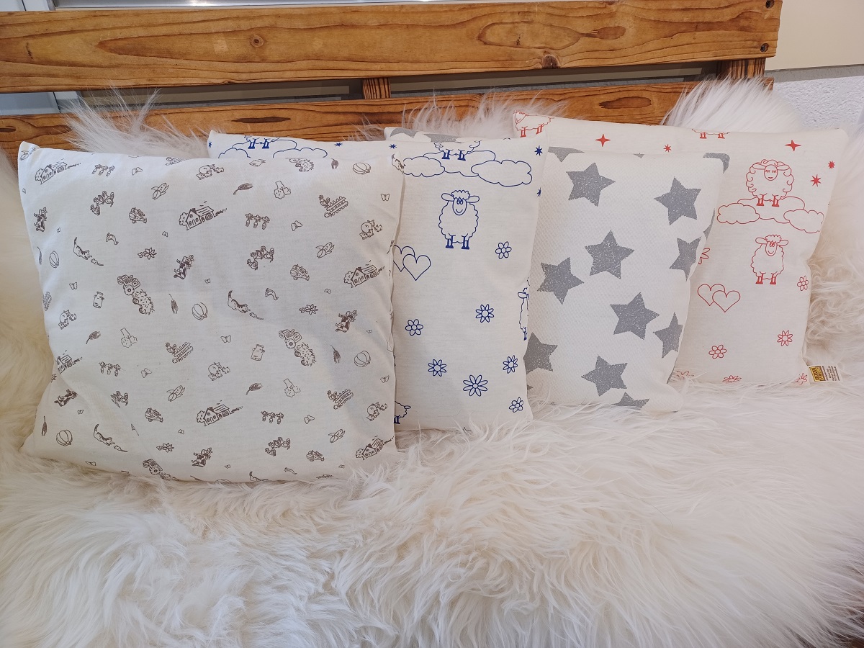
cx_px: 432
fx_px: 624
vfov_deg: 54.9
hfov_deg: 69.4
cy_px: 324
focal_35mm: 25
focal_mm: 4.6
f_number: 1.8
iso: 160
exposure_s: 1/50
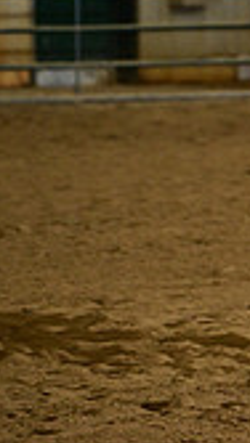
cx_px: 739
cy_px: 76
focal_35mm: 726
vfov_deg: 3.0
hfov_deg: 1.7
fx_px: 8552
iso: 2500
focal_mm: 200
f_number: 4.5
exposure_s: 1/200
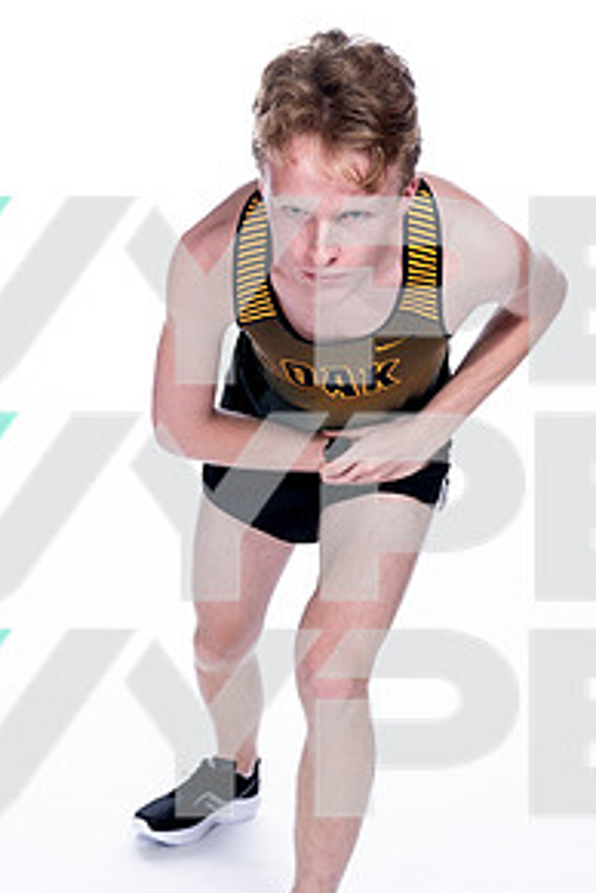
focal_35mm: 68
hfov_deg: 20.0
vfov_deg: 29.6
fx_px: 1689
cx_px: 286
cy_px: 509
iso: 100
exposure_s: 1/250
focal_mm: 44
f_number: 5.6
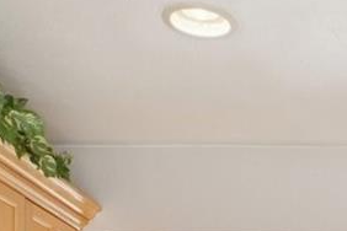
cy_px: 469
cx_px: 468
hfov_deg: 20.4
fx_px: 868
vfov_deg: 13.1
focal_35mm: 90
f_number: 8
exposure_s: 1/25
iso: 800
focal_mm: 10.6
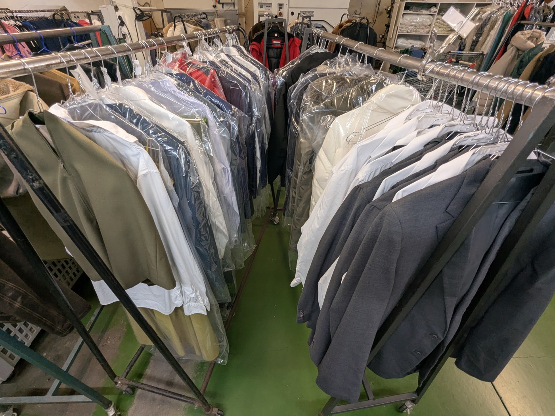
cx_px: 278
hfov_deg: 94.5
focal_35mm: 16
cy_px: 208
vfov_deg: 78.1
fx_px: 257
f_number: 2.2
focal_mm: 2.35
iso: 197
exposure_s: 1/100
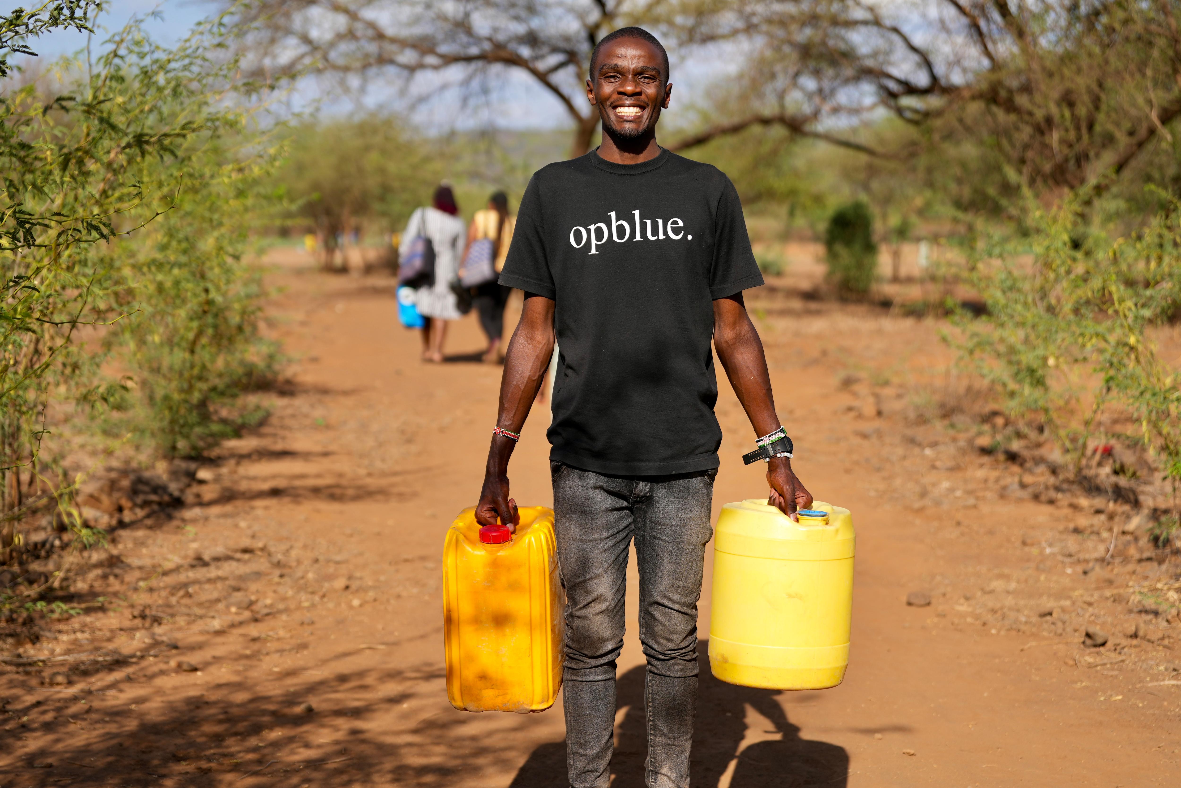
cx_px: 590
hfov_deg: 28.8
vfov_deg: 19.5
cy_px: 394
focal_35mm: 70
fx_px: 2296
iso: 100
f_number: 3.2
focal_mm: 70
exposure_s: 1/1600
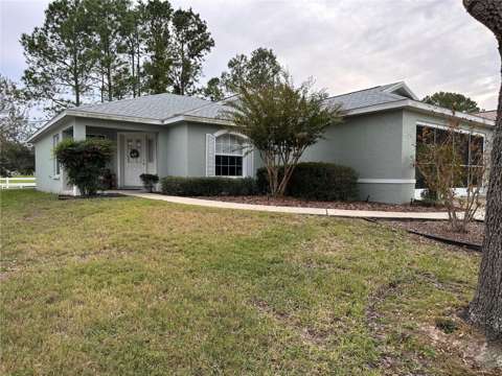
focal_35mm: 24
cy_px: 188
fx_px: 348
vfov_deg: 56.8
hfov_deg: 71.6
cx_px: 251
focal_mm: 6.86
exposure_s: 1/365
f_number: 1.78
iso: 80
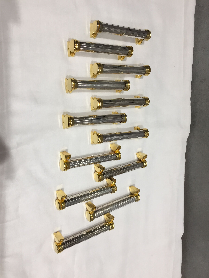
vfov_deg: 61.7
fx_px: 233
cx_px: 104
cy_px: 139
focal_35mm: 29
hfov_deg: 48.2
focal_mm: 4.15
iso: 40
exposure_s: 1/33
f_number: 2.2
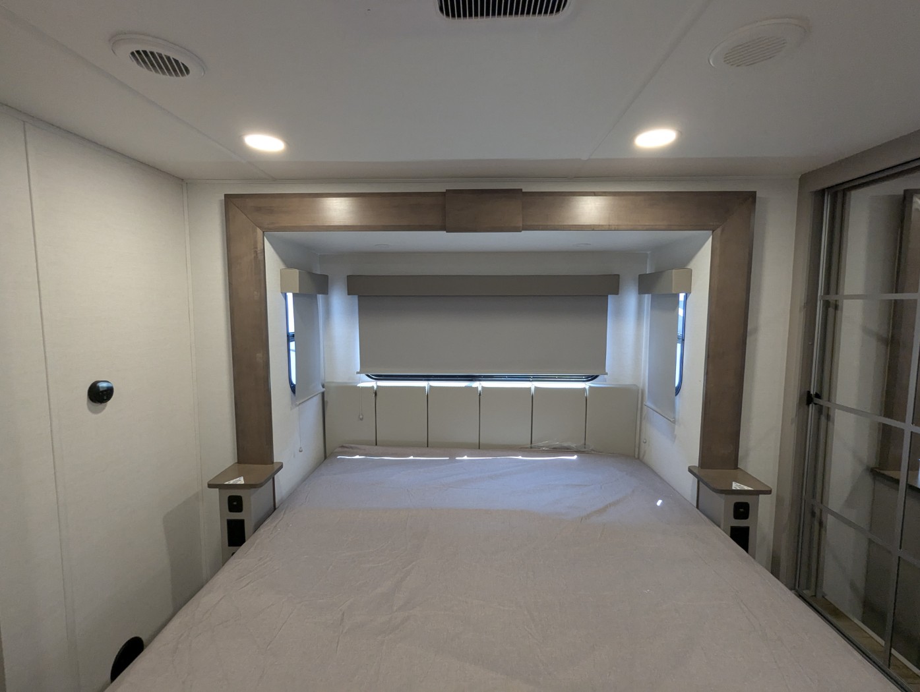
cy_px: 346
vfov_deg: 78.2
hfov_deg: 94.4
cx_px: 460
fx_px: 426
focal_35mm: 16
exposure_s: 1/120
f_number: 2.2
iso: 270
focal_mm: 2.35
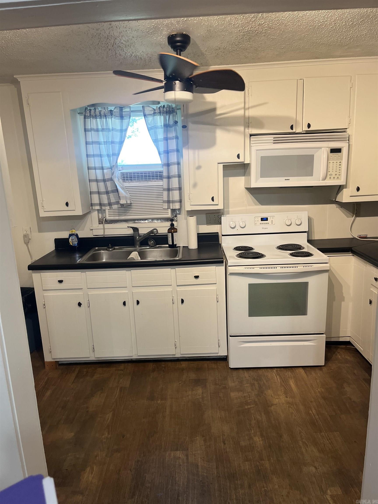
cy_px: 252
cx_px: 189
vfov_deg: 67.3
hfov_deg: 53.1
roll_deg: +1.5
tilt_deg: -13.3
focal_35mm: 26
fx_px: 379
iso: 125
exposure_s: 1/120
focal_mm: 5.1
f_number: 1.6
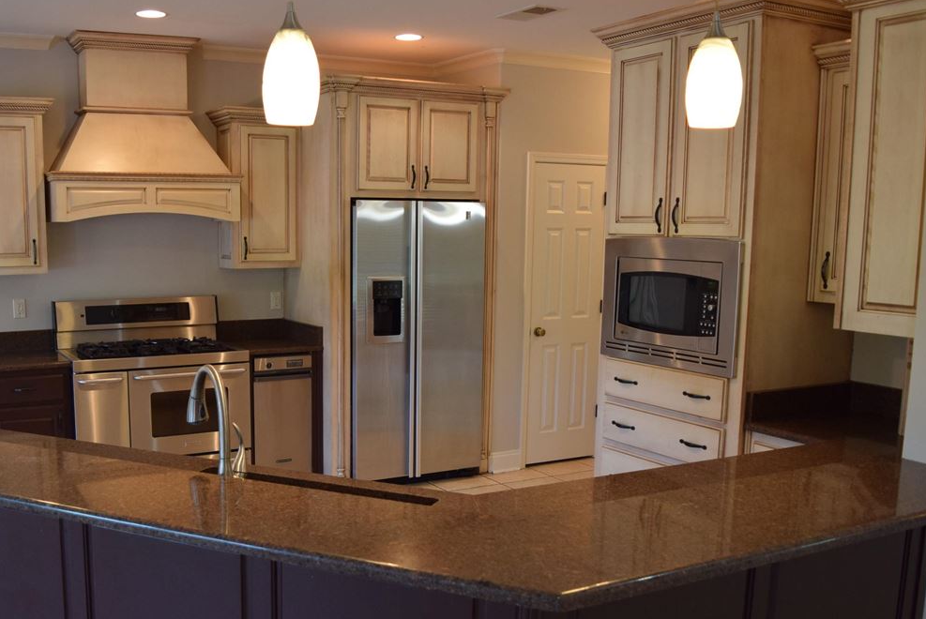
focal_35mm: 35
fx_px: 901
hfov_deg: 53.8
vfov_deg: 37.8
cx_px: 344
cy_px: 376
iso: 800
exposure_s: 1/60
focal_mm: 18
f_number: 3.5
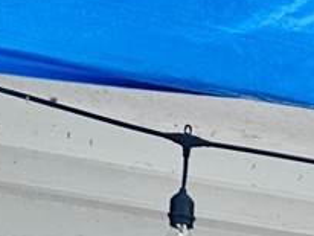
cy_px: 770
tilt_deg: -1.2
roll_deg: -0.8
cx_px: 855
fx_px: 1689
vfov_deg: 7.0
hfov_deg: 9.1
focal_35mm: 186
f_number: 1.78
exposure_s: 1/143
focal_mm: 6.86
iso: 64
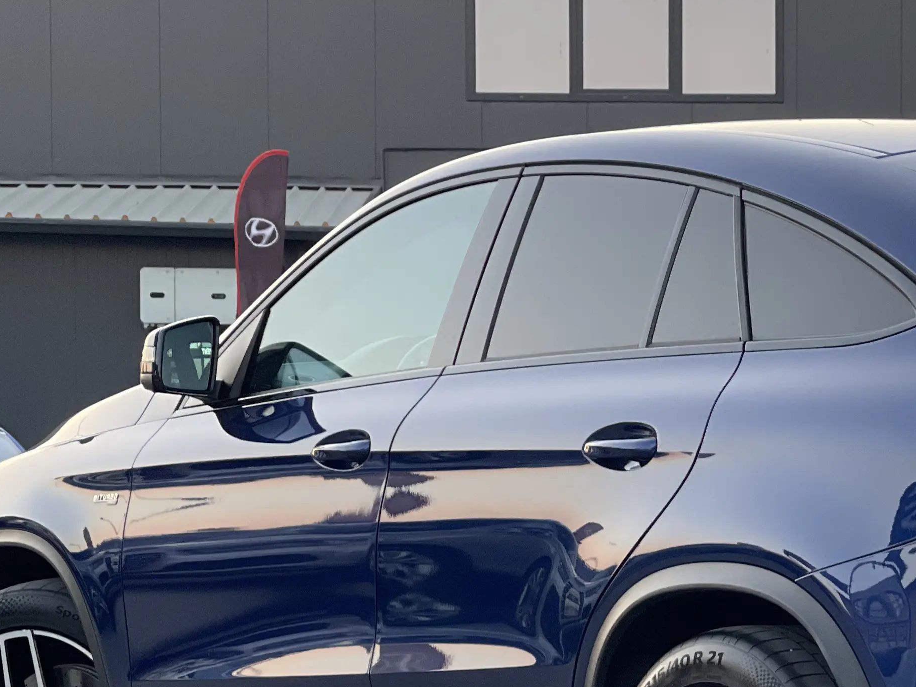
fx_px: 3732
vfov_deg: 10.5
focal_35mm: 141
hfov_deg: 13.8
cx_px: 878
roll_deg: -0.5
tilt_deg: -1.3
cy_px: 561
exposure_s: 1/121
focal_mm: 7.5
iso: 125
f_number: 2.2
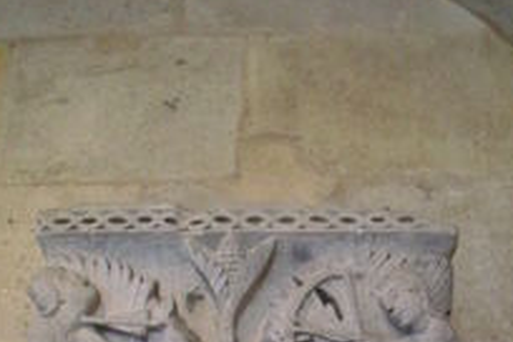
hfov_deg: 35.1
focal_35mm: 57
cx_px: 264
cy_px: 470
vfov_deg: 21.1
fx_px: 812
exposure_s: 1/50
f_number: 2.6
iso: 400
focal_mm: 4.65
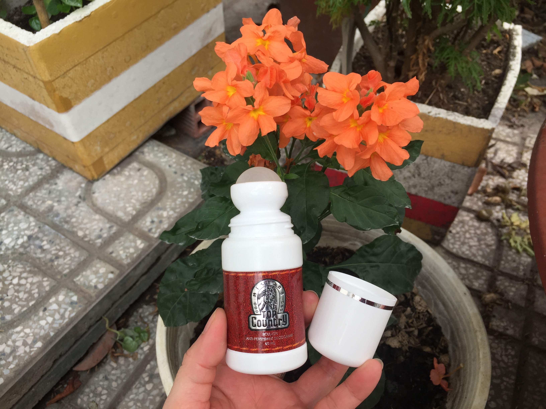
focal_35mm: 29
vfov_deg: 48.2
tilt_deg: -43.9
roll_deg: +0.2
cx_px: 273
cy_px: 204
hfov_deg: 61.7
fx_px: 457
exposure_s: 1/192
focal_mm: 4.15
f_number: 2.2
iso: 32
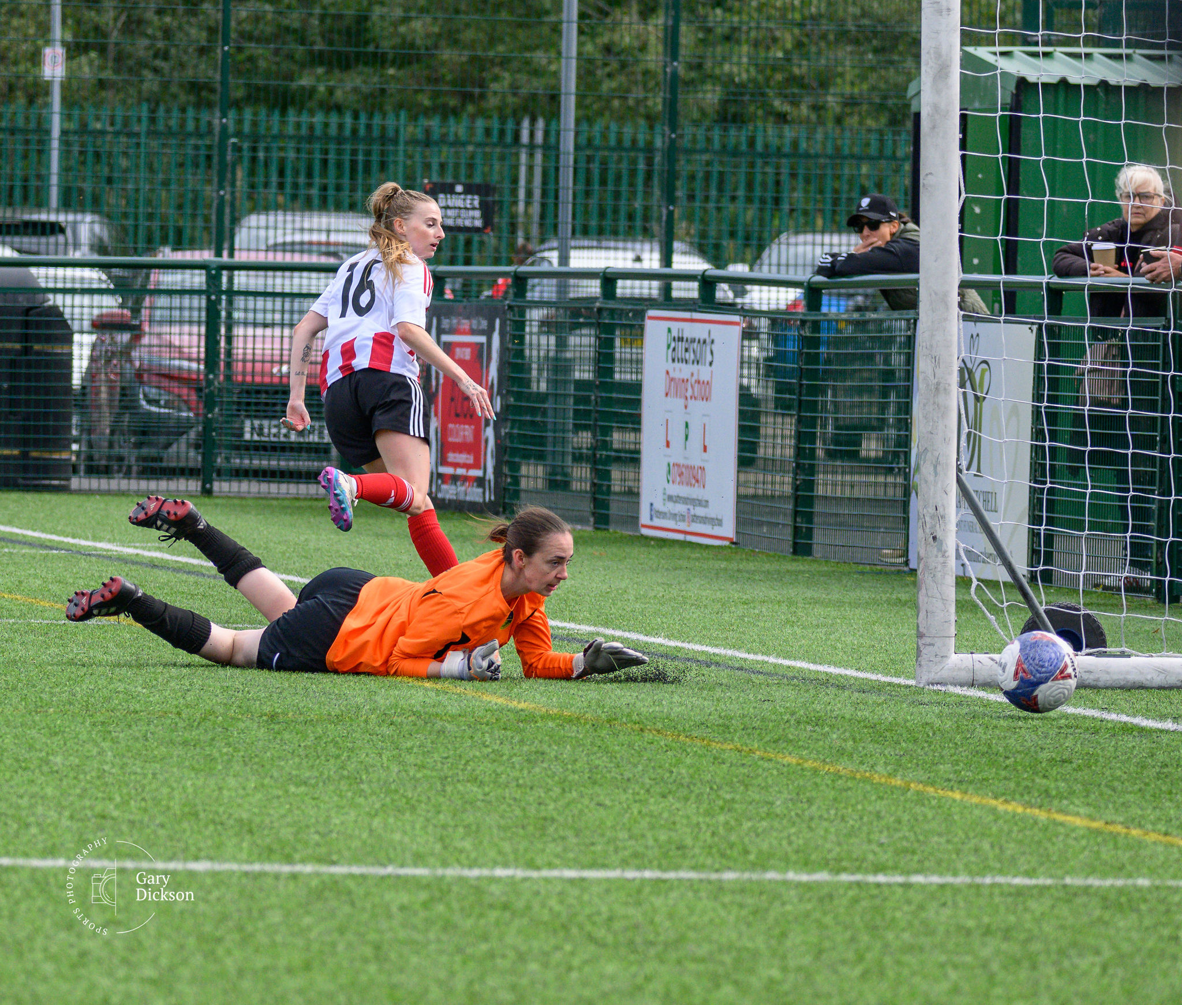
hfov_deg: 5.0
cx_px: 396
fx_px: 13428
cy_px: 406
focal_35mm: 375
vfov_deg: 4.3
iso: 640
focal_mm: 150
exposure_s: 1/1600
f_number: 4.8
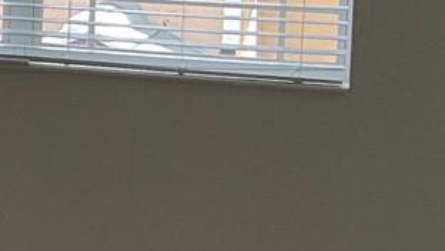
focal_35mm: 162
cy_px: -40
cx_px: -650
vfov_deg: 7.5
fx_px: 1913
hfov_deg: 11.0
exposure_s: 1/120
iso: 50
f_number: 1.8
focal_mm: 3
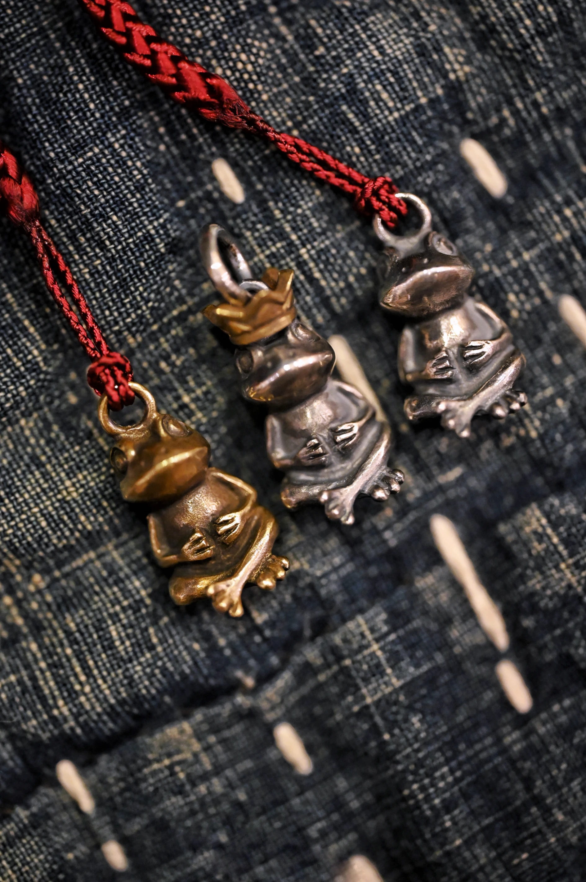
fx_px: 2568
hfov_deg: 13.0
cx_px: 293
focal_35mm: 105
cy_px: 441
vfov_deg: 19.5
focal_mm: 105
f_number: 3.3
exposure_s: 1/80
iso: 6400
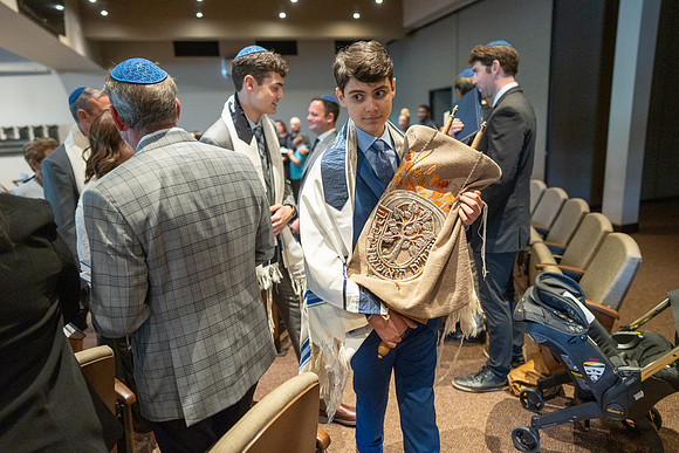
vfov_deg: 53.2
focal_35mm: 24
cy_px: 226
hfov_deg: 73.7
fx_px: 453
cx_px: 340
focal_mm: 24
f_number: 1.8
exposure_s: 1/200
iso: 3200
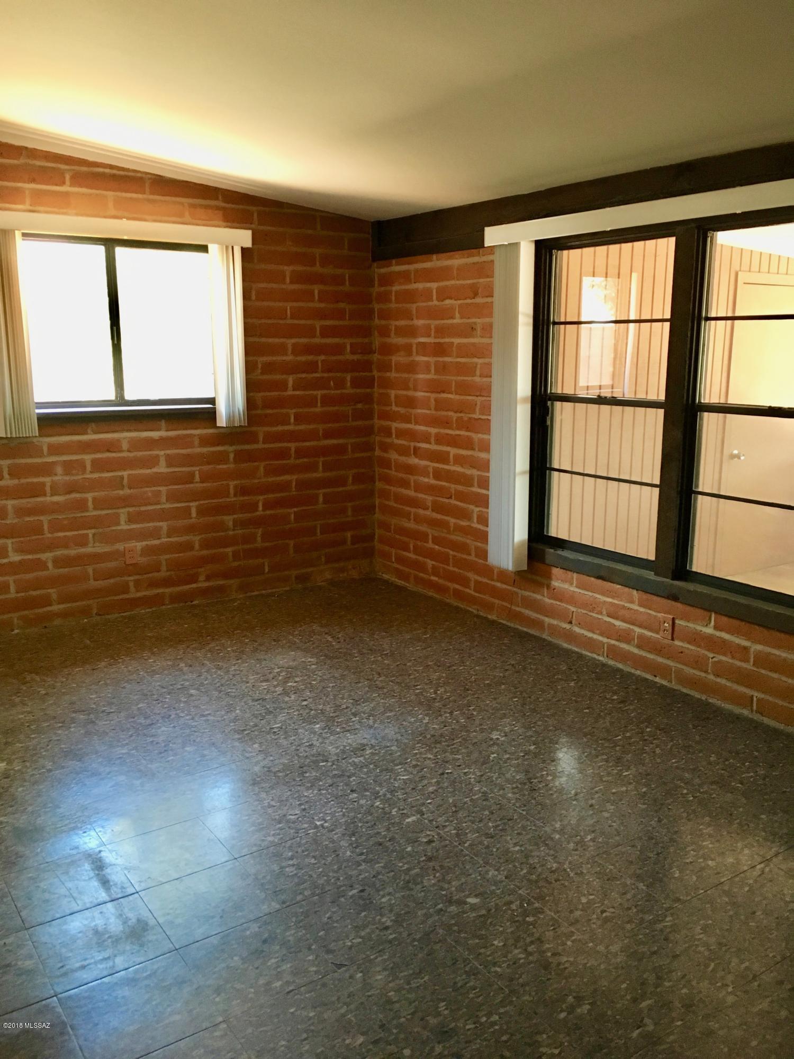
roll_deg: +1.6
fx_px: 887
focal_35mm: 29
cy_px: 530
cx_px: 397
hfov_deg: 48.2
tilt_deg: -13.3
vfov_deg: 61.7
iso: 125
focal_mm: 4.15
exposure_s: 1/30
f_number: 2.2
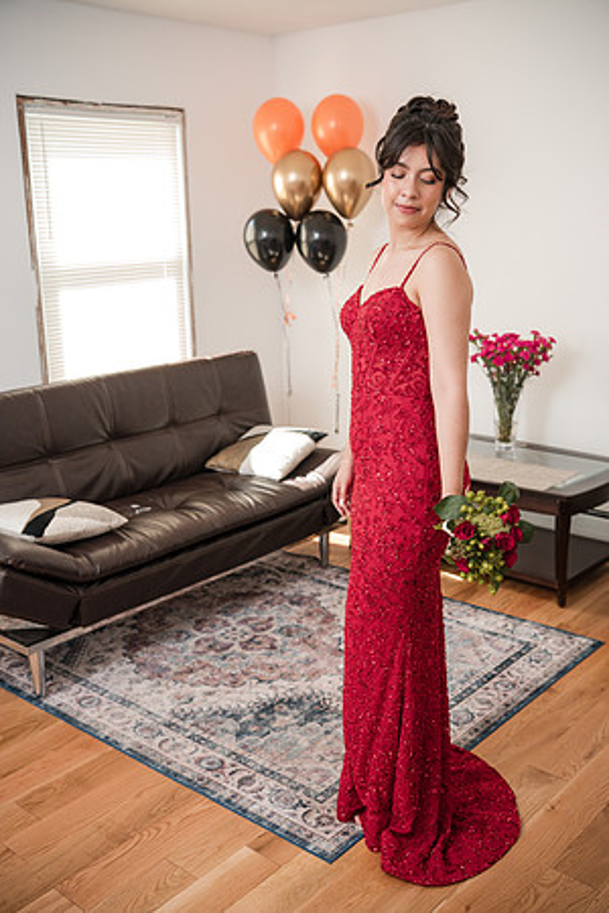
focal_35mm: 38
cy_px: 456
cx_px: 304
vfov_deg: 50.7
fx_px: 964
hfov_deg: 35.1
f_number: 3.2
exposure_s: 1/250
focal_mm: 38
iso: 1000
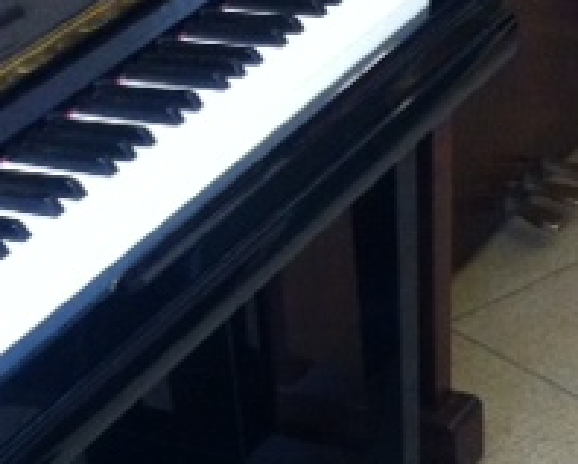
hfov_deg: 17.4
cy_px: 683
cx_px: 280
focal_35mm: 110
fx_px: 1885
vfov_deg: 13.3
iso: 400
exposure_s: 1/17
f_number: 2.8
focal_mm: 3.85
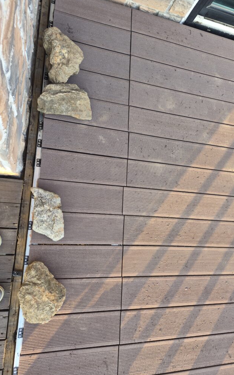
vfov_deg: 72.6
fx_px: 255
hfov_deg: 48.9
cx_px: 142
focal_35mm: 25
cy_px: 185
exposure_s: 1/180
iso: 50
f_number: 1.8
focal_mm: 5.4
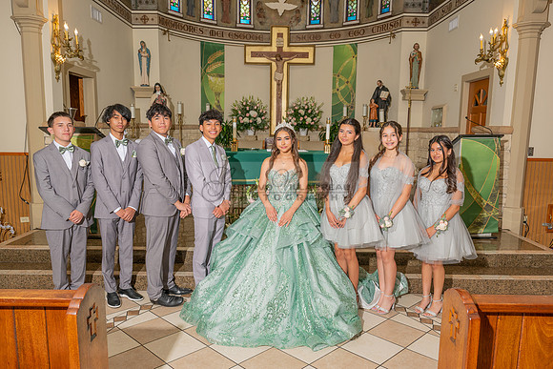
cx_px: 276
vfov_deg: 46.3
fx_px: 431
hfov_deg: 65.3
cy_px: 191
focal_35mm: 28
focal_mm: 24
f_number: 3.5
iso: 320
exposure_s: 1/200
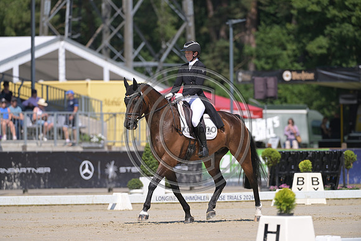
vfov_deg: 3.8
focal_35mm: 360
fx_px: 3611
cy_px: 120
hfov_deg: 5.7
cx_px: 180
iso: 250
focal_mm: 360
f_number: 5
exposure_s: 1/1250
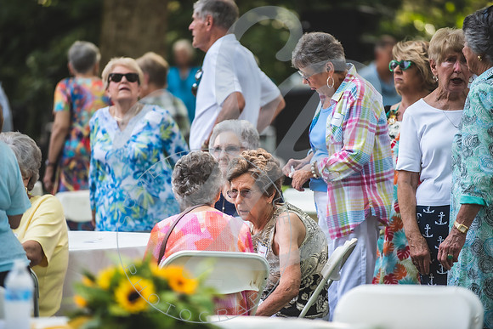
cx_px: 246
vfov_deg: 6.9
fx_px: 2739
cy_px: 164
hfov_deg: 10.3
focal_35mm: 200
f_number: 2.8
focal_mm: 200
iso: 400
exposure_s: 1/400
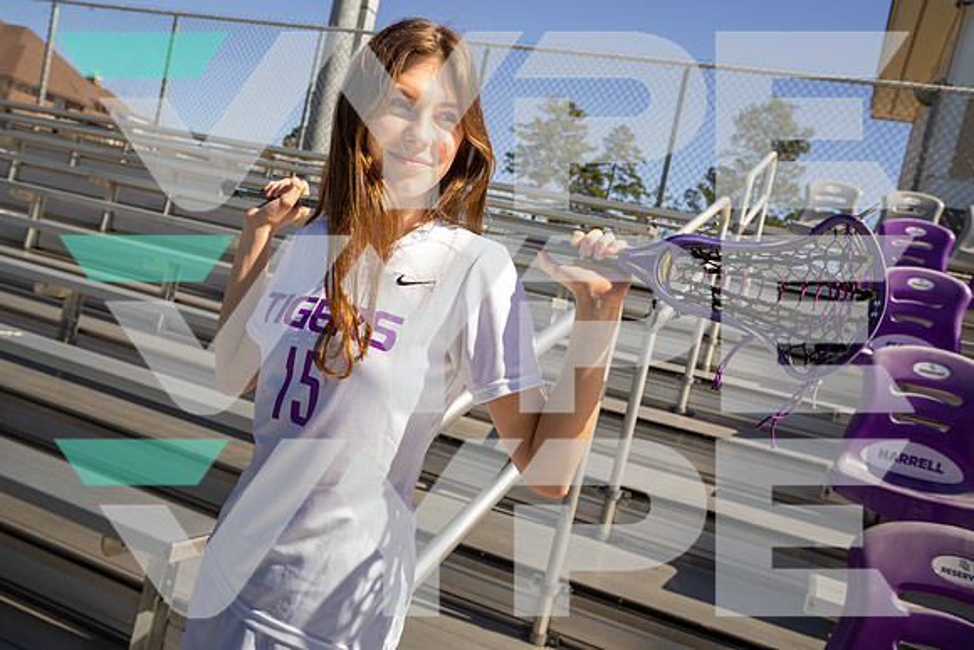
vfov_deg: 42.3
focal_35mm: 31
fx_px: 839
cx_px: 487
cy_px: 325
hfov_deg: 60.3
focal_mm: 31
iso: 100
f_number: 8
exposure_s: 1/125
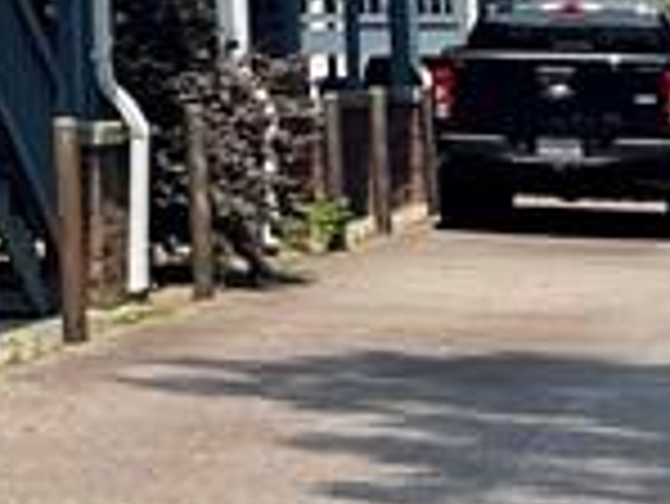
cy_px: -396
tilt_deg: +5.9
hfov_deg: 9.2
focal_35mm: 179
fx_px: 3467
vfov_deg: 8.0
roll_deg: +0.2
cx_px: -1214
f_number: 1.6
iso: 32
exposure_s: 1/3448
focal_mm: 5.1
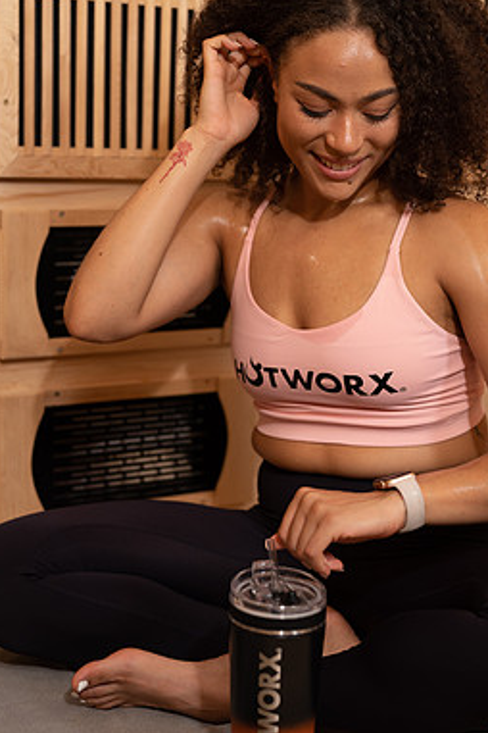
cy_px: 350
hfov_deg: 23.0
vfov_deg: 33.9
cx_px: 231
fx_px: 1200
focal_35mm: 59
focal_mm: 50
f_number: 2.8
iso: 320
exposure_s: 1/100
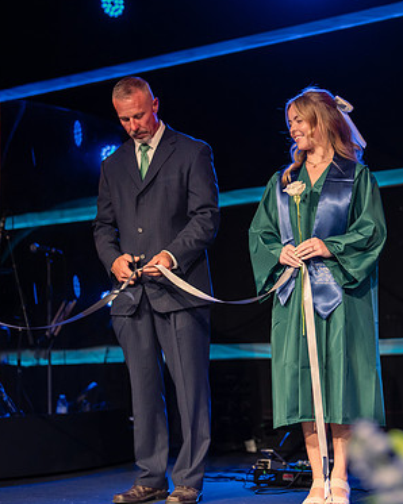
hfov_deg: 17.4
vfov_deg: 22.0
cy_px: 259
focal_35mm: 87
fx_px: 1298
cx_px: 350
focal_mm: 50
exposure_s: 1/400
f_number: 1.2
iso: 800
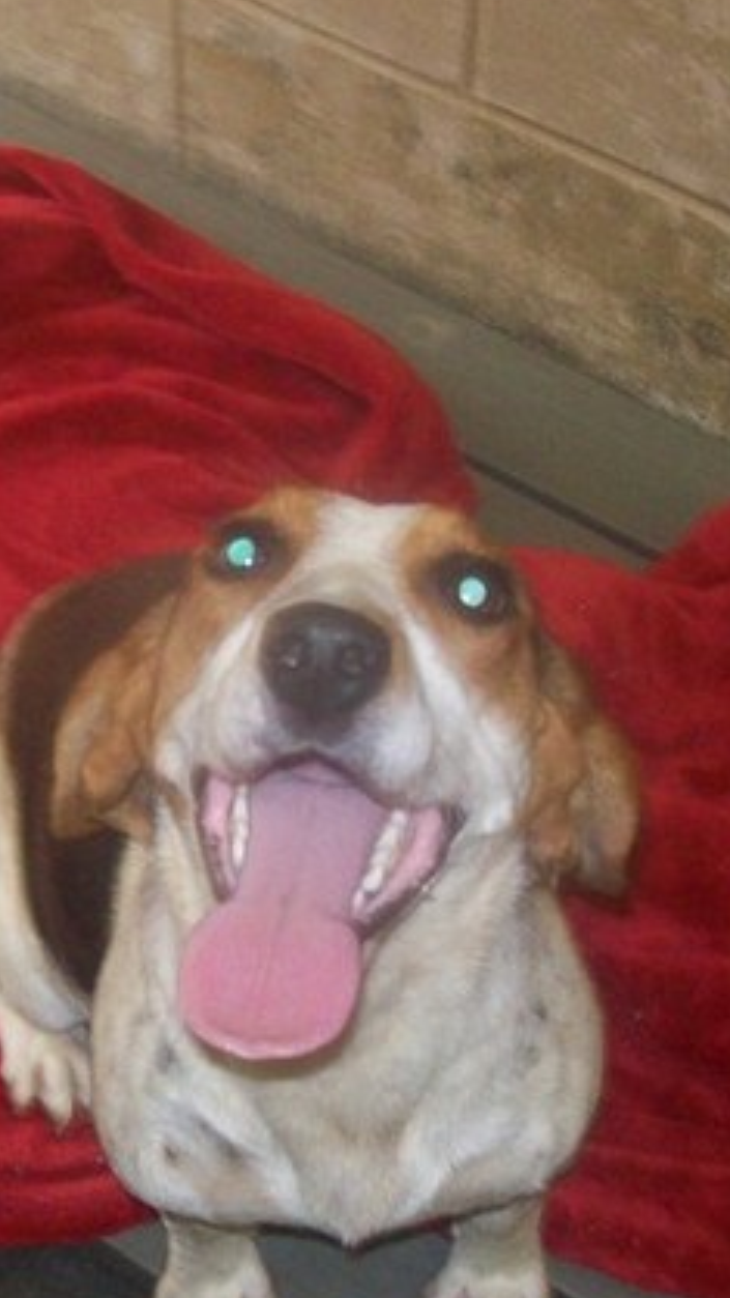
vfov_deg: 29.3
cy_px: 694
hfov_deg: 16.6
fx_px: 2479
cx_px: 93
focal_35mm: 72
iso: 200
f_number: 2.7
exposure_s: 1/64
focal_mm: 6
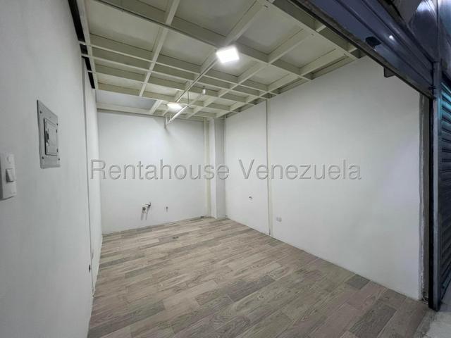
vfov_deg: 89.9
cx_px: 226
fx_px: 169
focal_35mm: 13
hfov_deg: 106.2
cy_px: 169
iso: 125
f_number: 1.8
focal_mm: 1.57
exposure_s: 1/120
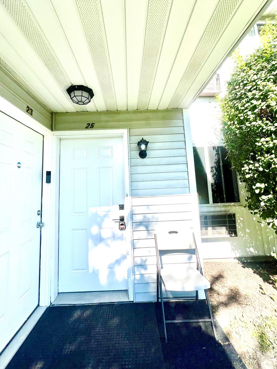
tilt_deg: +7.1
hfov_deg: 81.7
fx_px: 160
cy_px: 165
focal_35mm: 15
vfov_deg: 97.8
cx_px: 133
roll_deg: -0.6
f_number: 1.8
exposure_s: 1/1143
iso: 32
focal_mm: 1.57
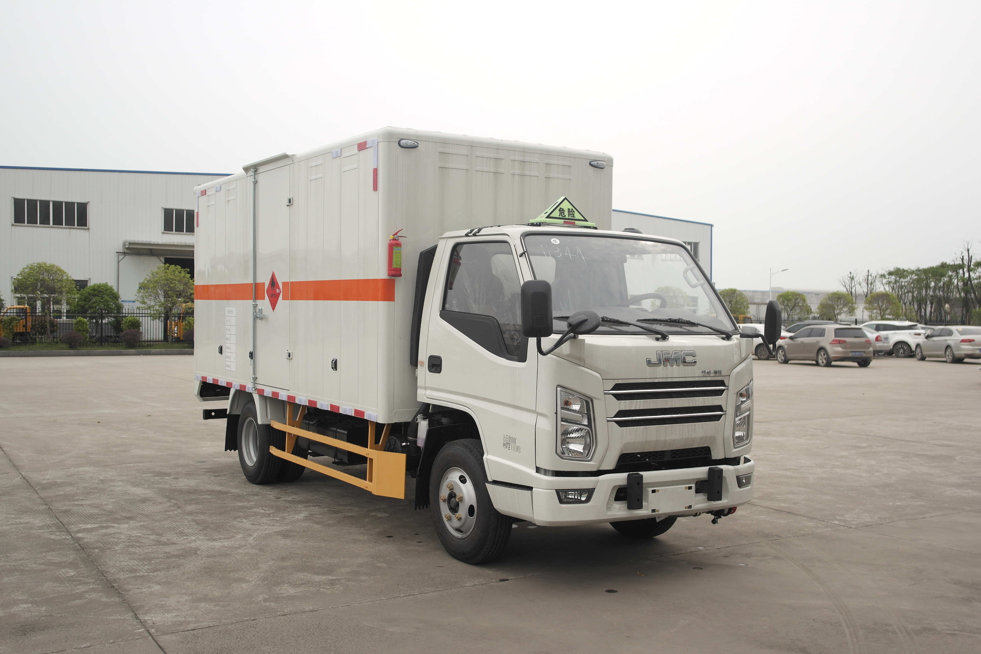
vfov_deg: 36.9
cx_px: 490
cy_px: 327
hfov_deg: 53.1
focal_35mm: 36
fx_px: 981
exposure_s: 1/400
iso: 100
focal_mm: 24
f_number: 8
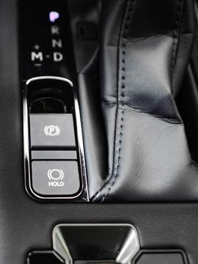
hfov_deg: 24.2
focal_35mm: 59
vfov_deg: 32.7
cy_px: 143
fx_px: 451
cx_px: 25
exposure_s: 1/250
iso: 800
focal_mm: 32
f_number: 2.8
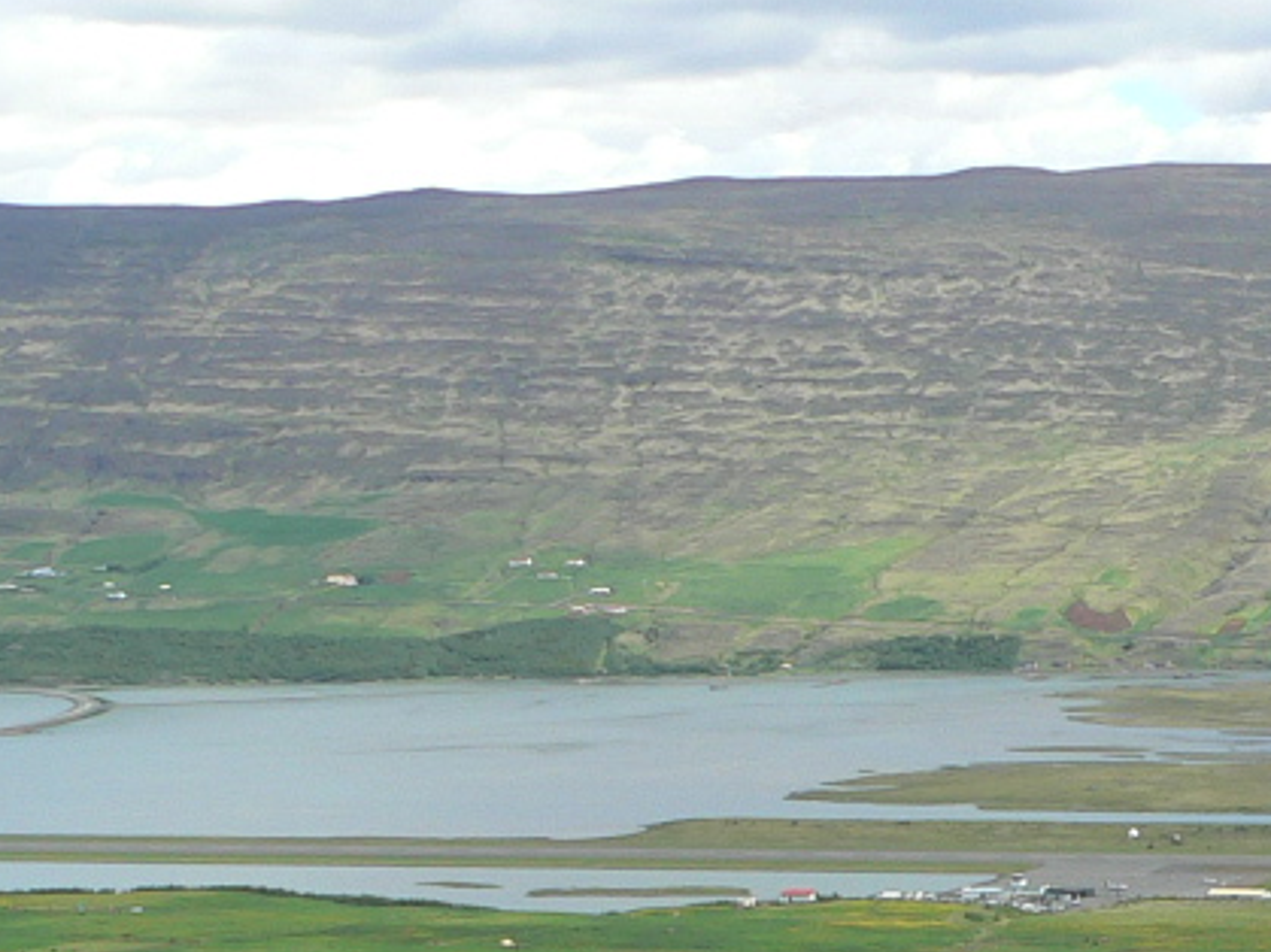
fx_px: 4038
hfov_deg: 16.6
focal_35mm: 110
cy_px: 897
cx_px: 1772
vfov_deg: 13.3
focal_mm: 6
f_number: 4
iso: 80
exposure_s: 1/320
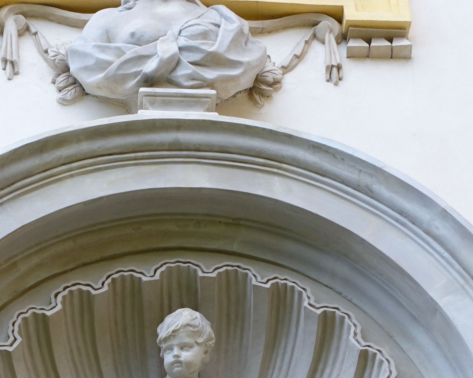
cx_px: 184
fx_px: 1442
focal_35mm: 103
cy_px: 486
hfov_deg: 18.6
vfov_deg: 14.4
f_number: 2.8
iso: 250
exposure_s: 1/50
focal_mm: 16.17
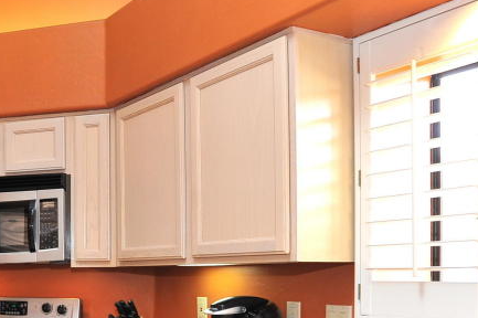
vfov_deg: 27.2
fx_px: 637
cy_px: 275
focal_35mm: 48
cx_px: 61
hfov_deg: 38.7
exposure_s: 1/40
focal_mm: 18
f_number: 8
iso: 1000
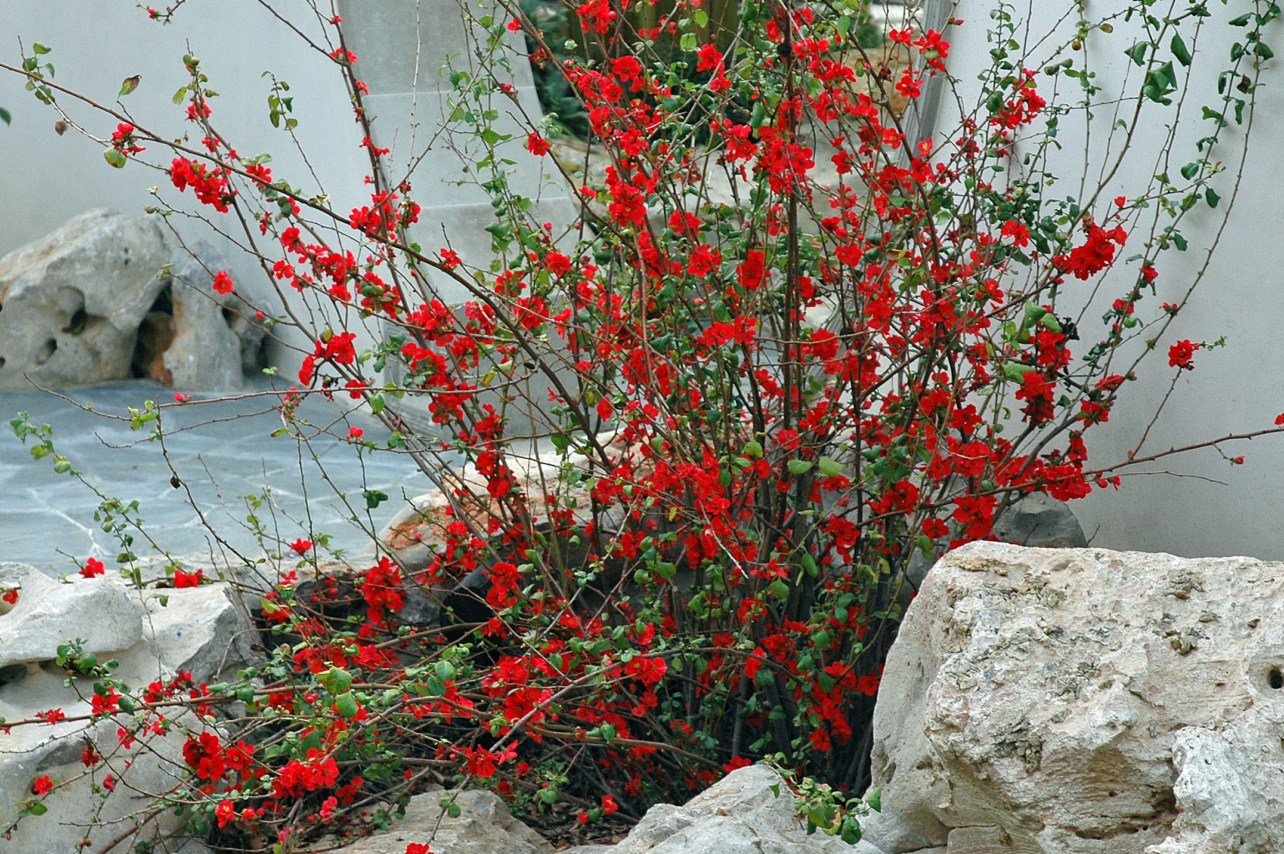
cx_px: 614
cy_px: 386
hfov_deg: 18.8
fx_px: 3884
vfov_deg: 12.5
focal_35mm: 109
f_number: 4.5
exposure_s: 1/80
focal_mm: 52
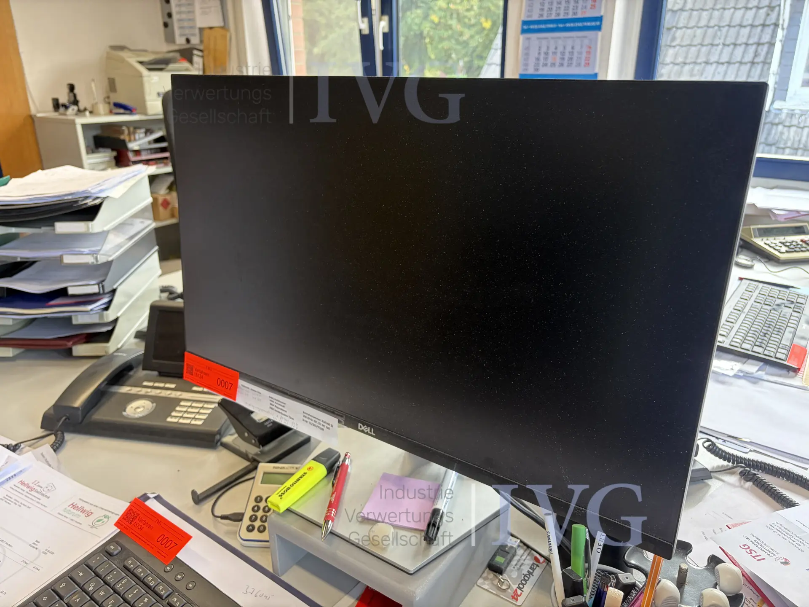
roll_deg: +1.3
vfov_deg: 53.1
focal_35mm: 26
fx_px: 608
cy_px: 304
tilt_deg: -20.6
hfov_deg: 67.3
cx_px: 404
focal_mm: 5.96
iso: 160
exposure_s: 1/60
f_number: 1.6
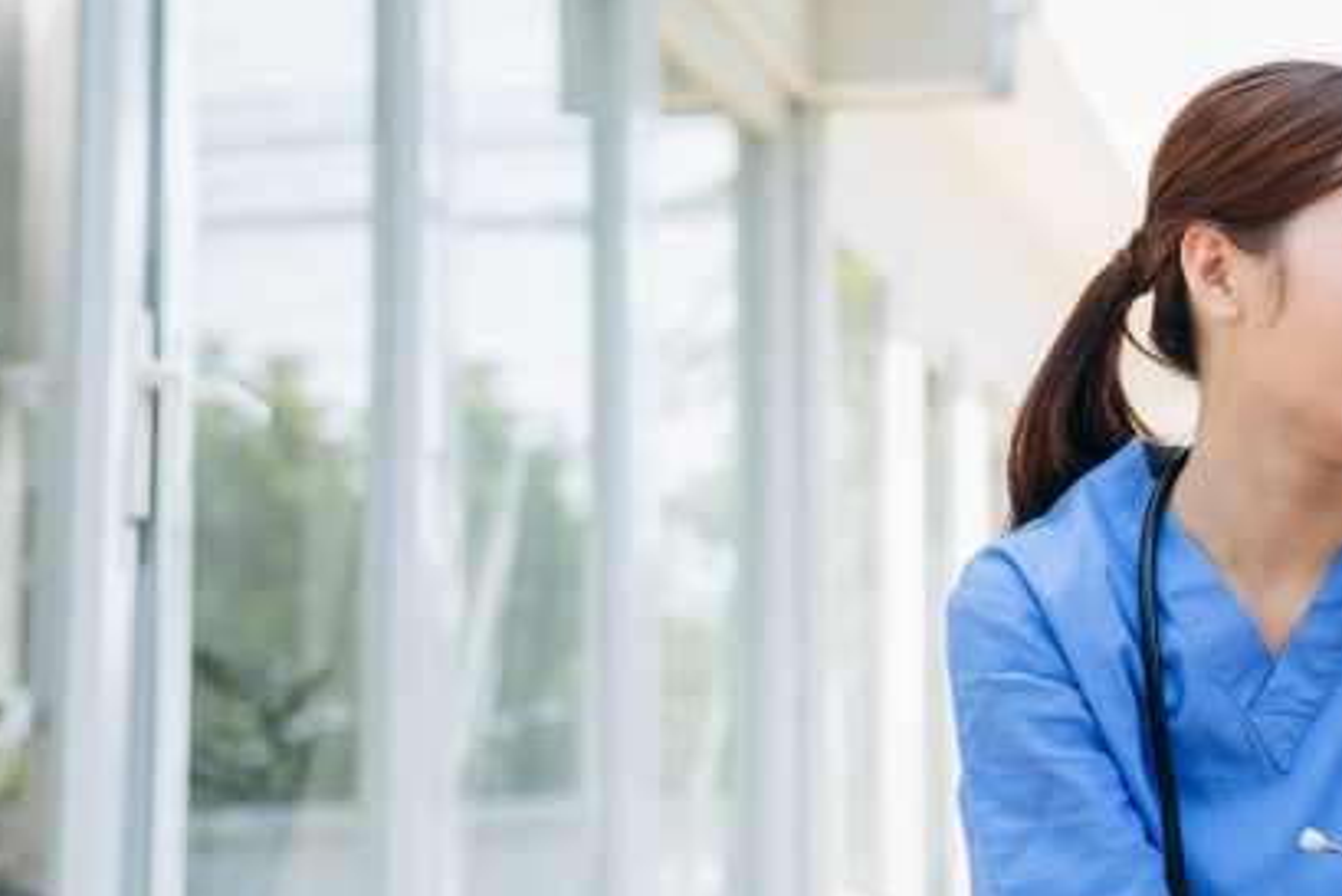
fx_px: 4288
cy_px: 556
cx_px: 1618
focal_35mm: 115
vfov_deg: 11.9
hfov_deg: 17.0
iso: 200
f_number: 2.8
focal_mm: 47
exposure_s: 1/500
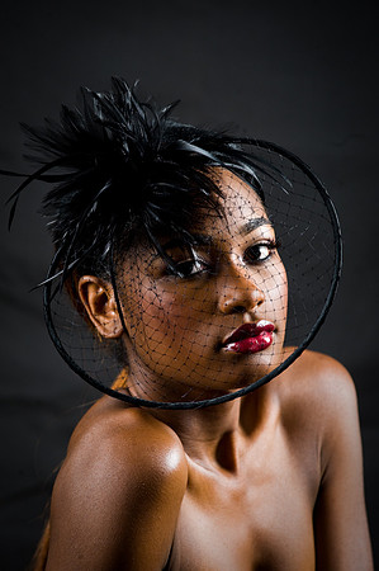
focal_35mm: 200
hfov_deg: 6.9
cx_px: 190
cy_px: 286
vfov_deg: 10.3
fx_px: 3165
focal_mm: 200
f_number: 5.6
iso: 320
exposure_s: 1/125
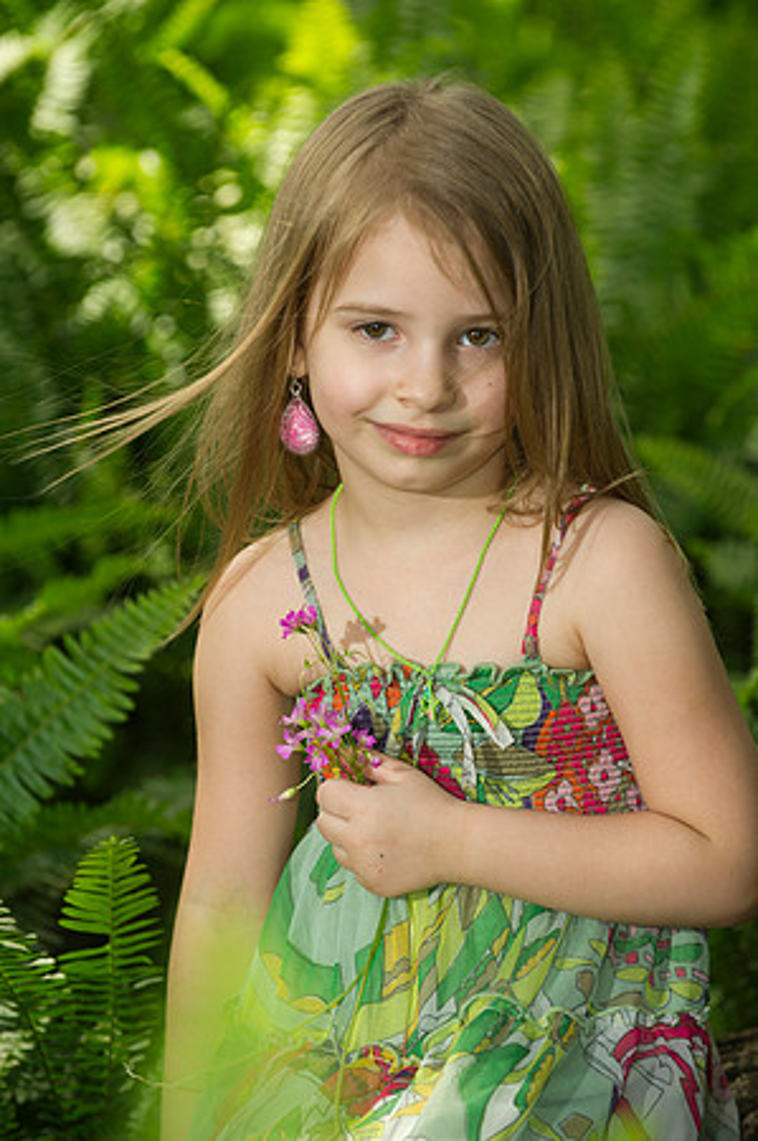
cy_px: 570
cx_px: 379
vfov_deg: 13.3
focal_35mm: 155
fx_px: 4906
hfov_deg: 8.8
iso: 200
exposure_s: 1/200
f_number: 4
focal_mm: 155
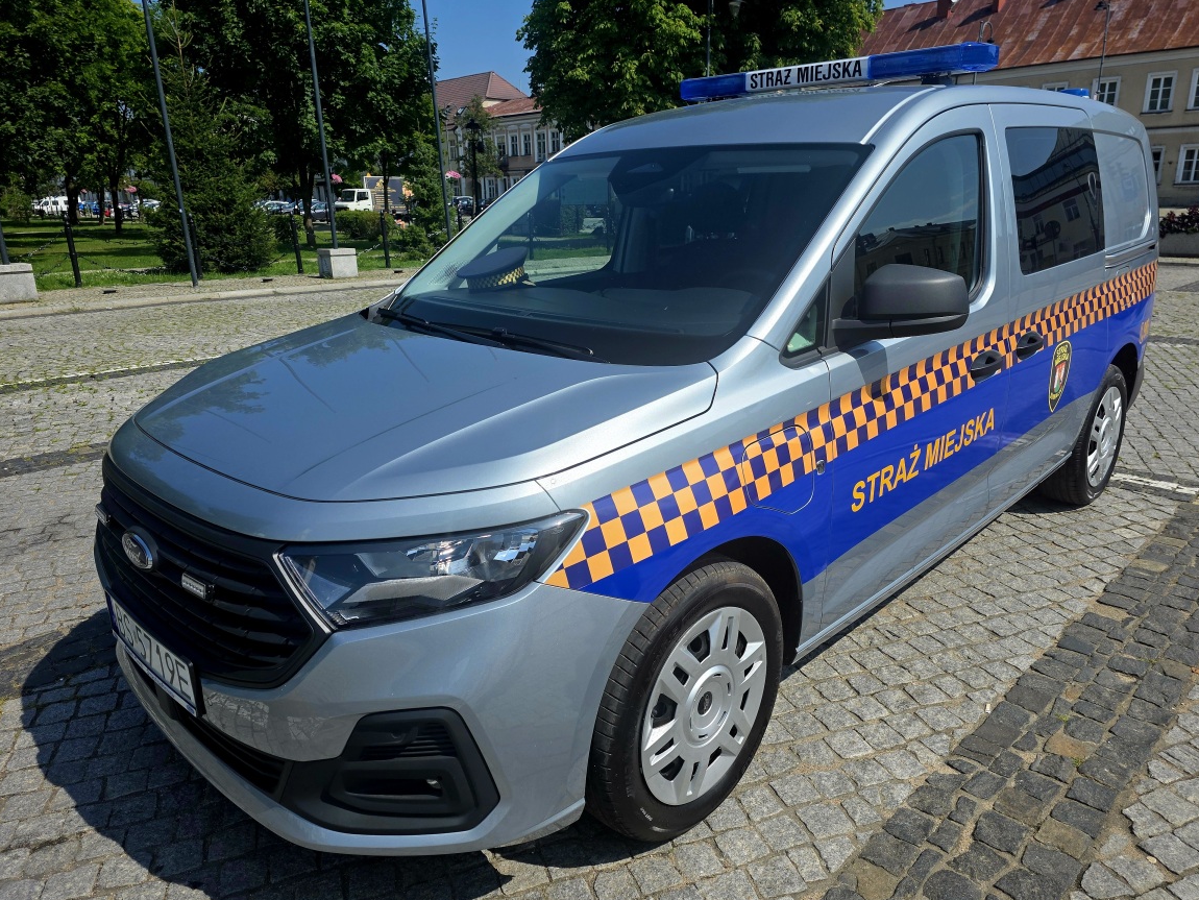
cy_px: 465
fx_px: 831
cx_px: 619
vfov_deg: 56.8
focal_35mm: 24
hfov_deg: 71.6
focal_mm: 6.3
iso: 80
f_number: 1.7
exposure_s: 1/10000
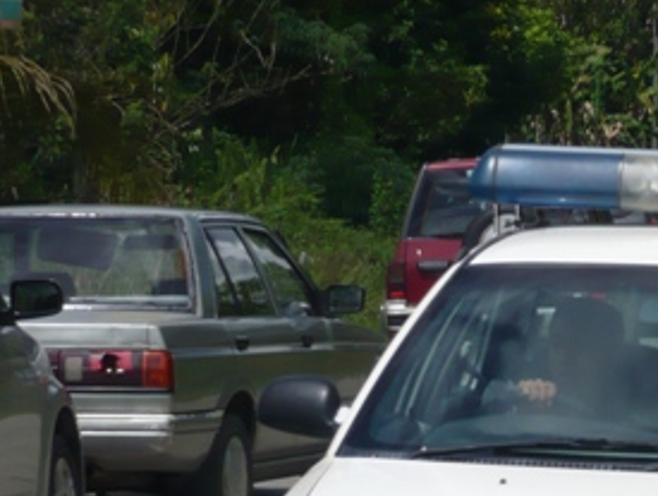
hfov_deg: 8.1
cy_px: 542
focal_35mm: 244
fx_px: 4644
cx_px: 639
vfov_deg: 6.1
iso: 100
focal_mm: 17.4
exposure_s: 1/200
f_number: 14
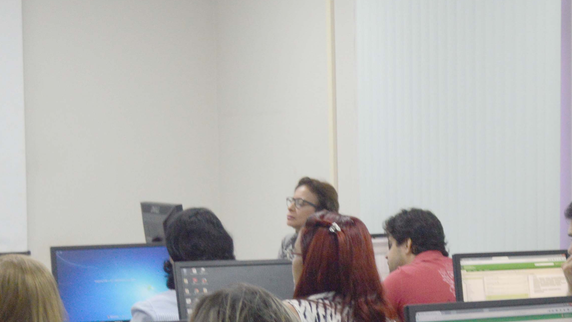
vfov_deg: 11.2
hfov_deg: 19.5
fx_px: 1623
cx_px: 541
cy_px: 344
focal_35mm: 107
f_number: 4.2
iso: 640
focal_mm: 26
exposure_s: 1/60
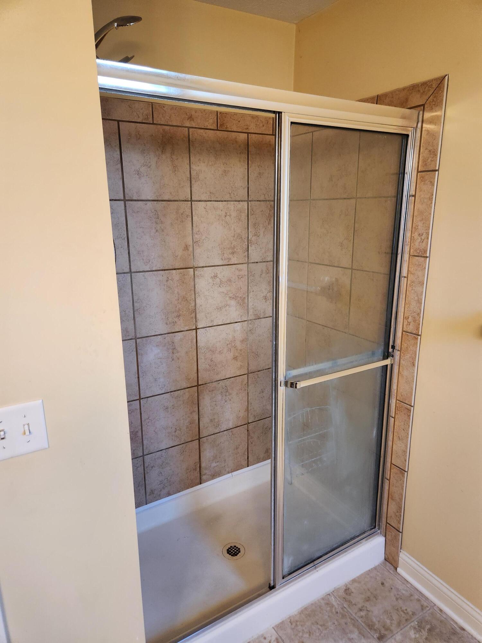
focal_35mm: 23
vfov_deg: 73.9
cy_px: 322
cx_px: 241
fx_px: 427
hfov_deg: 58.9
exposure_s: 1/120
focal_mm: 5.4
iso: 320
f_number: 1.8
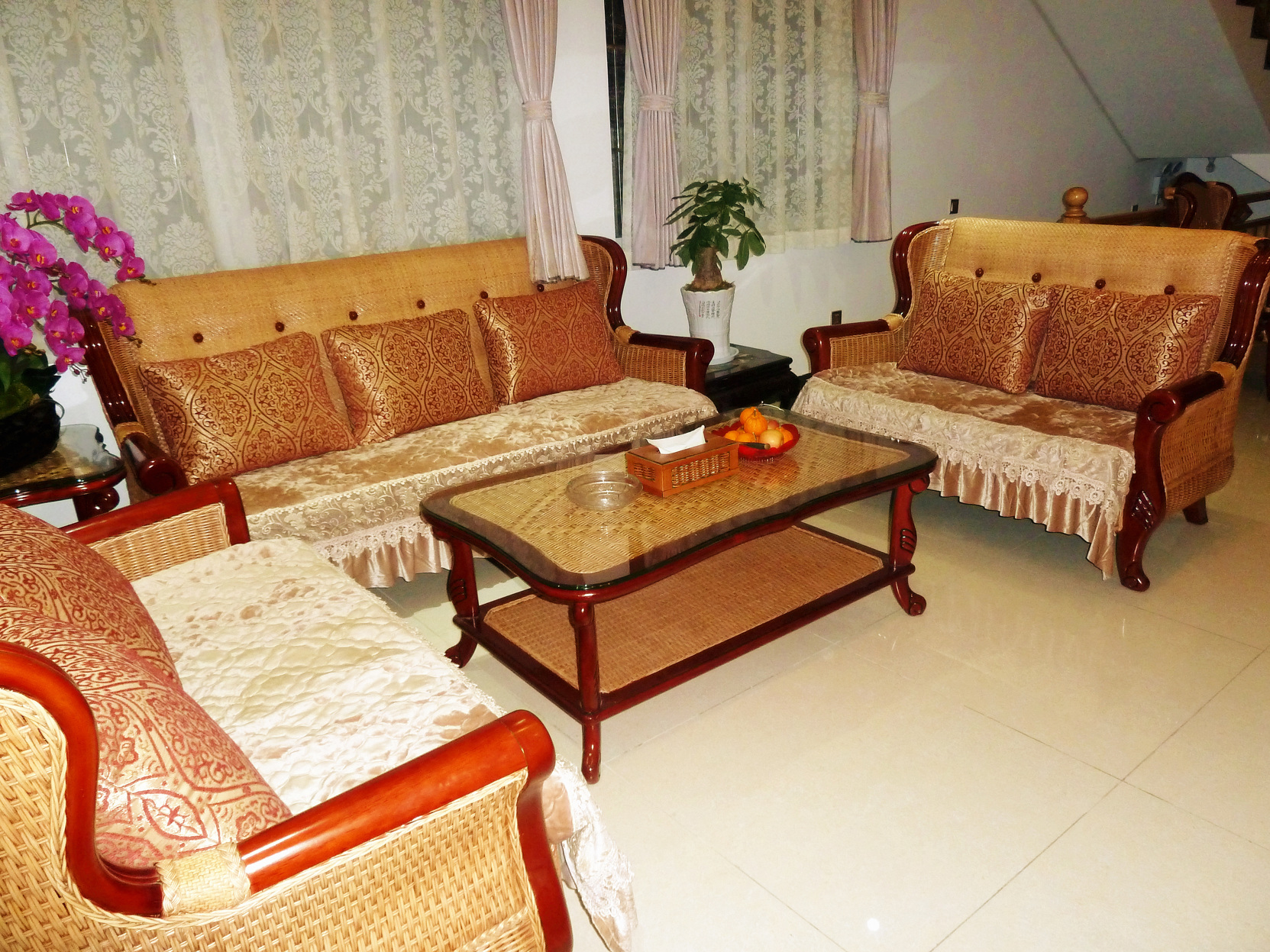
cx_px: 635
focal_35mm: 25
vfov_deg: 54.9
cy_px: 476
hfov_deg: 69.4
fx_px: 917
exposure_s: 1/30
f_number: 3.3
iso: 250
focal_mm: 4.1
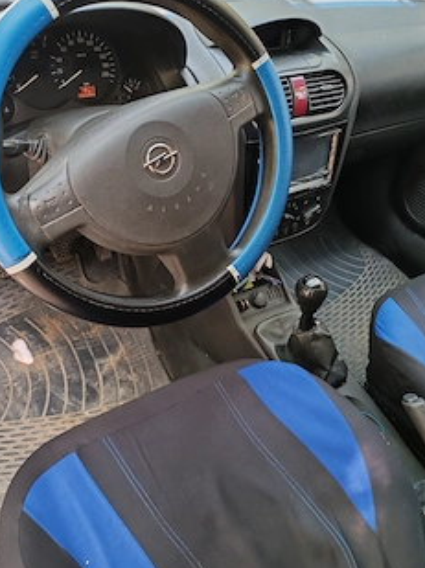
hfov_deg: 40.6
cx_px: 208
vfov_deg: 52.7
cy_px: 268
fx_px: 574
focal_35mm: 35
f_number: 1.9
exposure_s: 1/100
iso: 500
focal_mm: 6.12
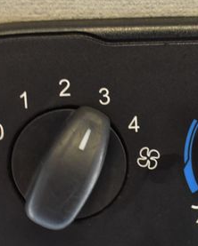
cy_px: 180
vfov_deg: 24.2
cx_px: 177
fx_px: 571
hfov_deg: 19.3
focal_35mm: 78
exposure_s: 1/15
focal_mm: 24
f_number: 5.6
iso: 1600
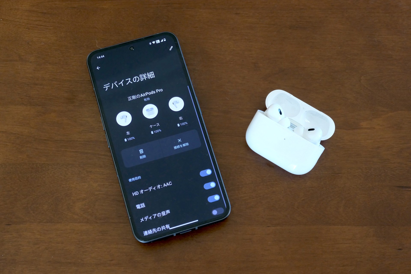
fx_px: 651
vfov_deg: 23.8
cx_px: 206
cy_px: 137
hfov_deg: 35.1
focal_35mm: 57
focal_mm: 20.9
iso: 640
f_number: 4.4
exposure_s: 1/80
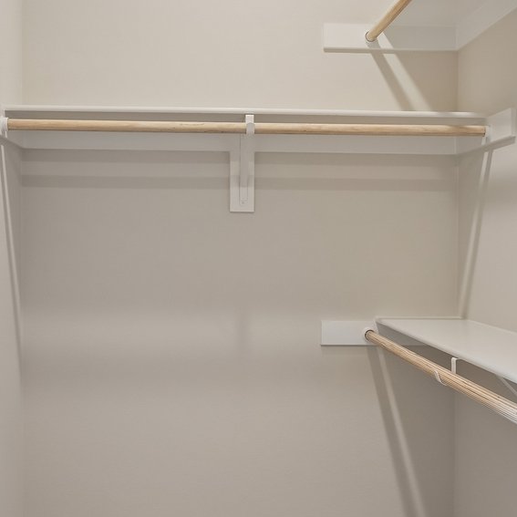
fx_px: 727
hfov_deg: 39.1
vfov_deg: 39.0
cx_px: 233
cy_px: 214
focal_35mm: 43
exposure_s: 1/20
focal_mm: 14
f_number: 8
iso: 400
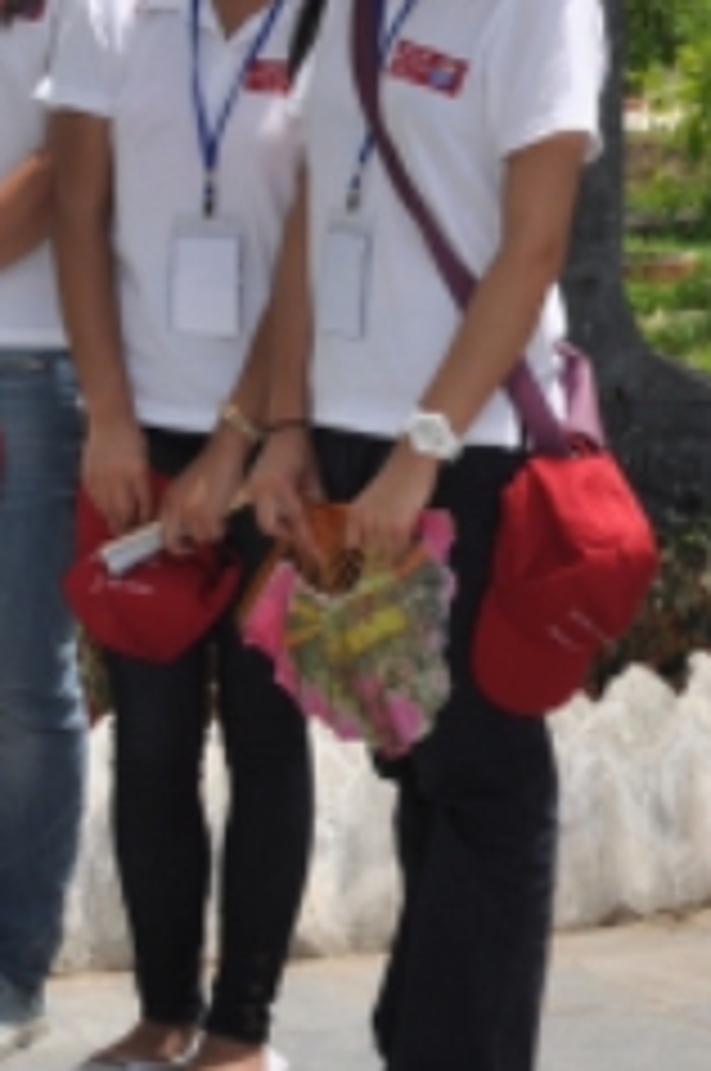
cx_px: -45
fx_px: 4199
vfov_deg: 14.0
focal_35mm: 141
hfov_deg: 9.6
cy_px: -306
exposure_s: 1/200
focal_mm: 35
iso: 200
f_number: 11
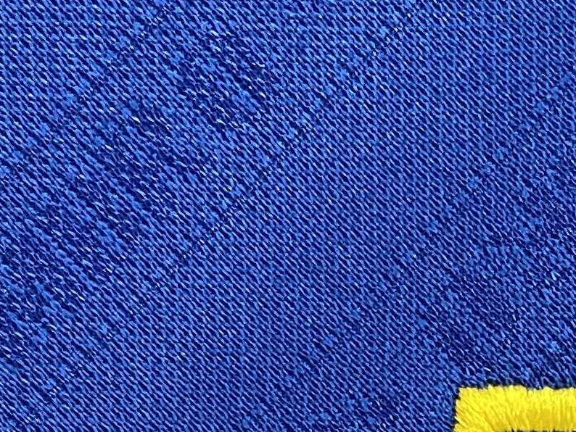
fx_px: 2197
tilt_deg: -6.6
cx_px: 643
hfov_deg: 14.6
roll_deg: -44.0
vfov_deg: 10.0
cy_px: 994
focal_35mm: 132
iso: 500
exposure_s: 1/50
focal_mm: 4.25
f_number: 1.8
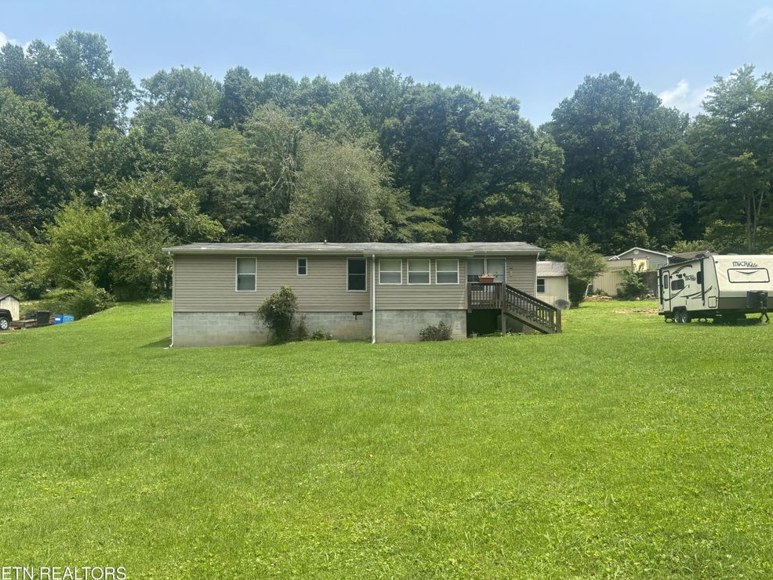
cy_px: 300
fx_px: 603
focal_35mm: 27
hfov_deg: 65.3
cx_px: 401
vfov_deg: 51.4
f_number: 1.6
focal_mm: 5.96
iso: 50
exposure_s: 1/1721
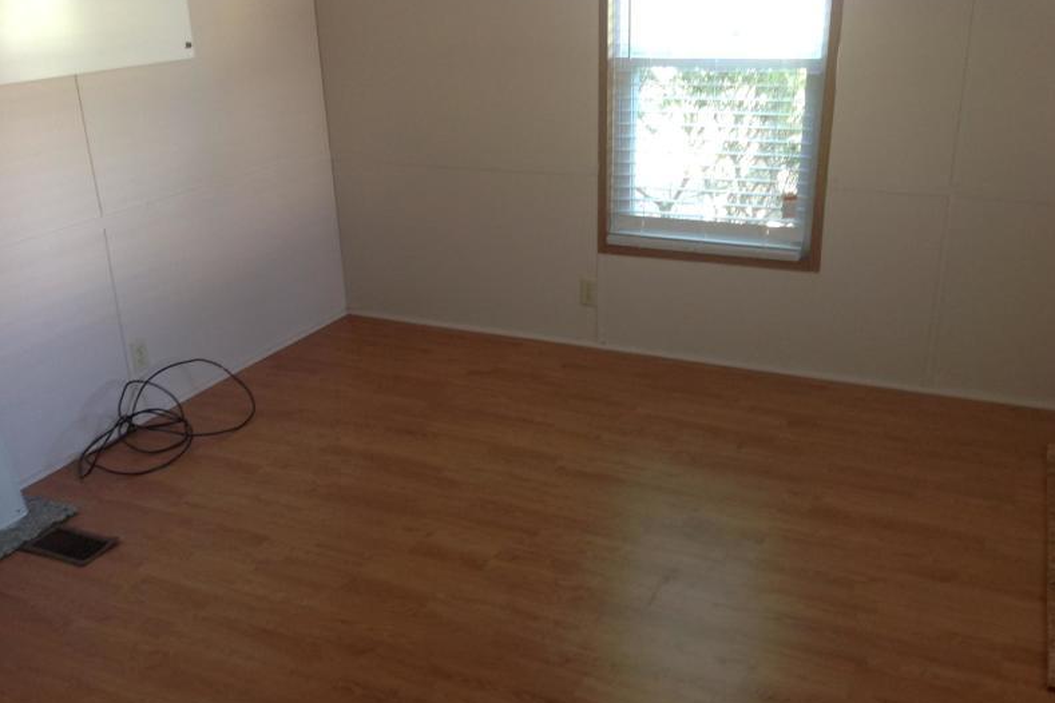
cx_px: 536
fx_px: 1084
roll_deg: +2.1
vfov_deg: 35.9
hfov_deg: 51.9
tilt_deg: -22.9
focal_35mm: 37
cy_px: 362
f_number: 2.4
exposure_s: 1/15
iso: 100
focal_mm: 4.28
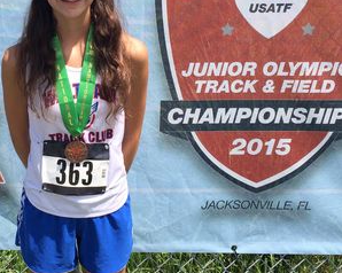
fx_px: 384
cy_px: 124
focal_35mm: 38
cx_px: 171
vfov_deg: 39.1
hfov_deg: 48.0
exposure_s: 1/1953
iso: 32
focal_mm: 4.15
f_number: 2.2
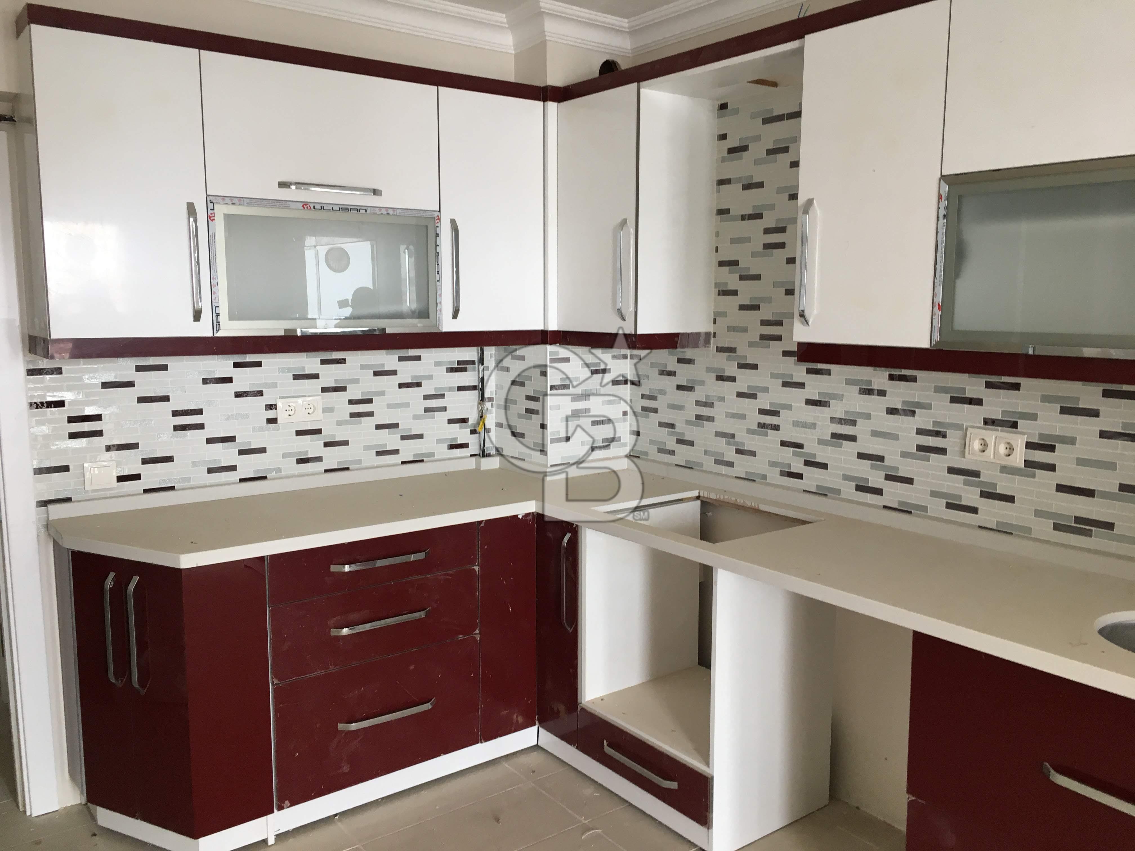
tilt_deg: -5.7
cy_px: 426
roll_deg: -1.2
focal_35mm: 29
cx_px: 568
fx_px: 951
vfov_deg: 48.2
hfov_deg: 61.7
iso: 32
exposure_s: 1/33
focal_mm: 4.15
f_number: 2.2
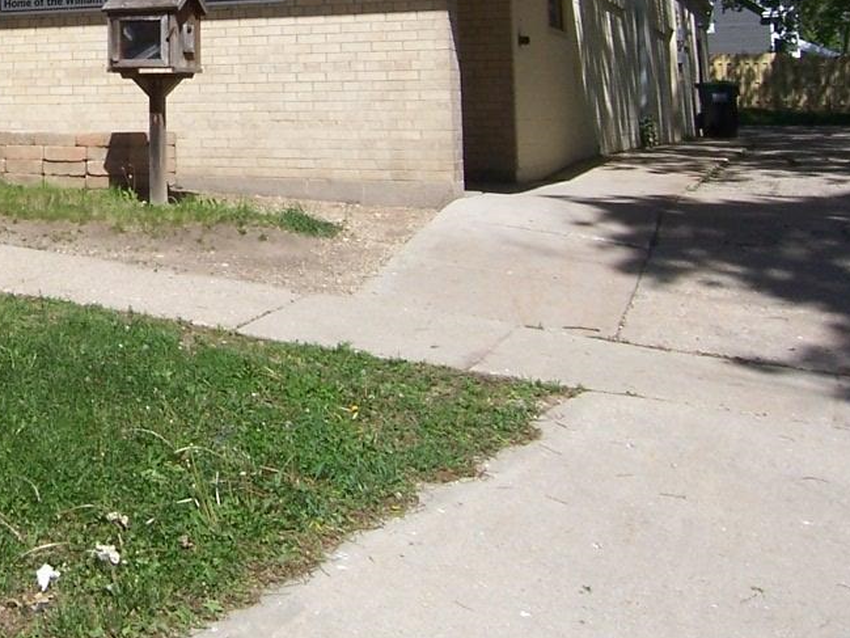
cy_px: -13
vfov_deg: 25.2
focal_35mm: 55
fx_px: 1351
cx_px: -4
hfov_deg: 32.1
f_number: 5.6
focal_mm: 3.8
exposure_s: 1/320
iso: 64
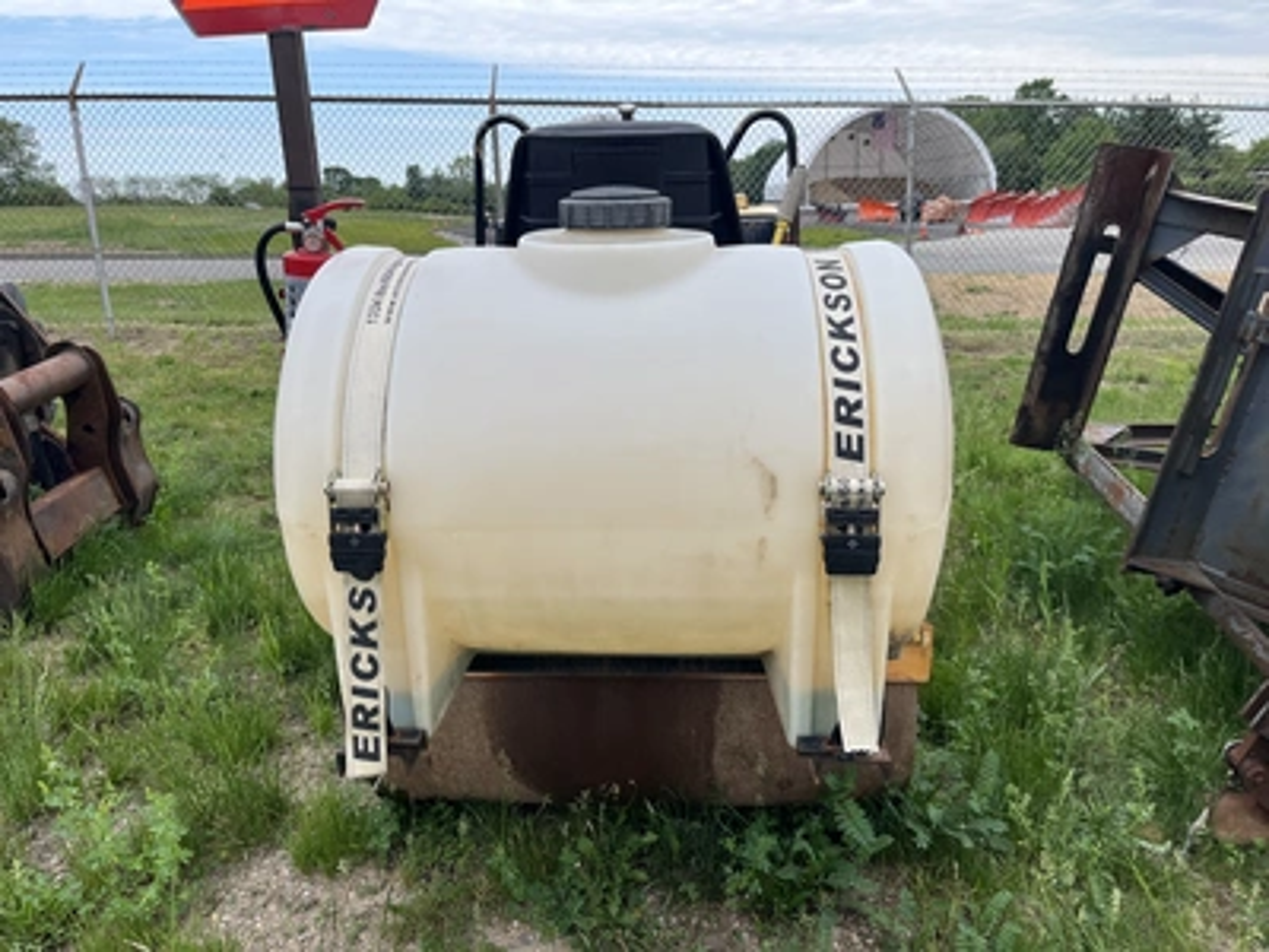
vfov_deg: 53.1
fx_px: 953
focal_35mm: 26
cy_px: 476
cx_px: 634
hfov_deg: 67.3
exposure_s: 1/1056
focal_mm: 5.1
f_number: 1.6
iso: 50
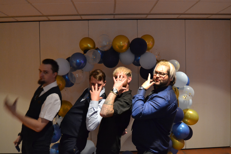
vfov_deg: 43.6
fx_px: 192
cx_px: 116
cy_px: 77
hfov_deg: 61.9
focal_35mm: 30
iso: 3200
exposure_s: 1/60
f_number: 3.5
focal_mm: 20
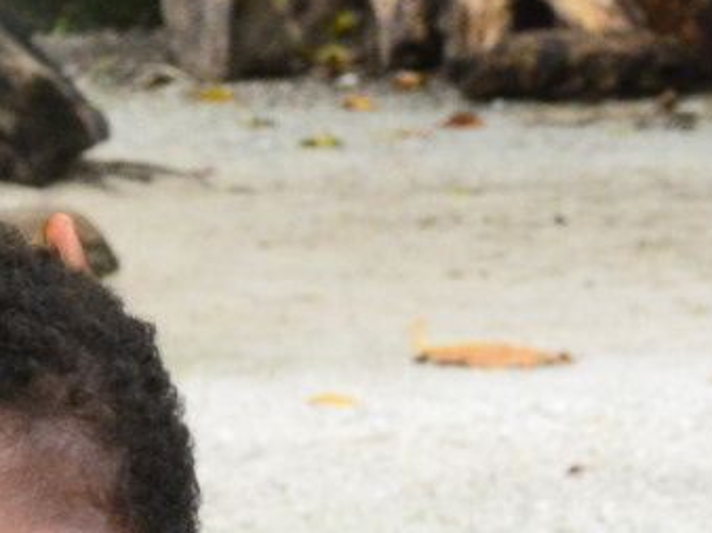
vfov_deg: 1.7
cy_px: 675
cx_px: -339
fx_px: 17985
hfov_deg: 2.3
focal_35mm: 875
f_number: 22
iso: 3200
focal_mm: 150
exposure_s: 1/160
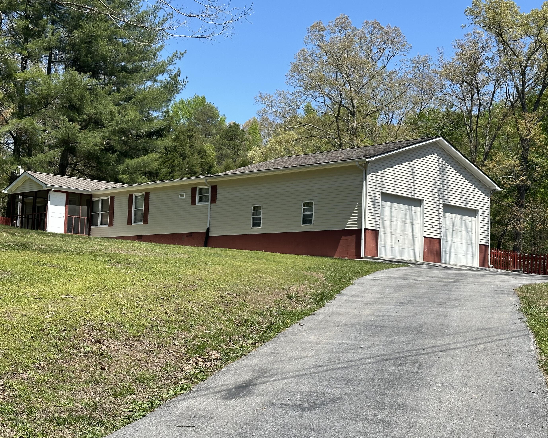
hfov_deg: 36.6
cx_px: 292
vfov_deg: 29.7
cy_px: 218
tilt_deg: +6.9
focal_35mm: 51
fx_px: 827
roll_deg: -1.7
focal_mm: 6.86
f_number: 1.78
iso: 64
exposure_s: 1/2890
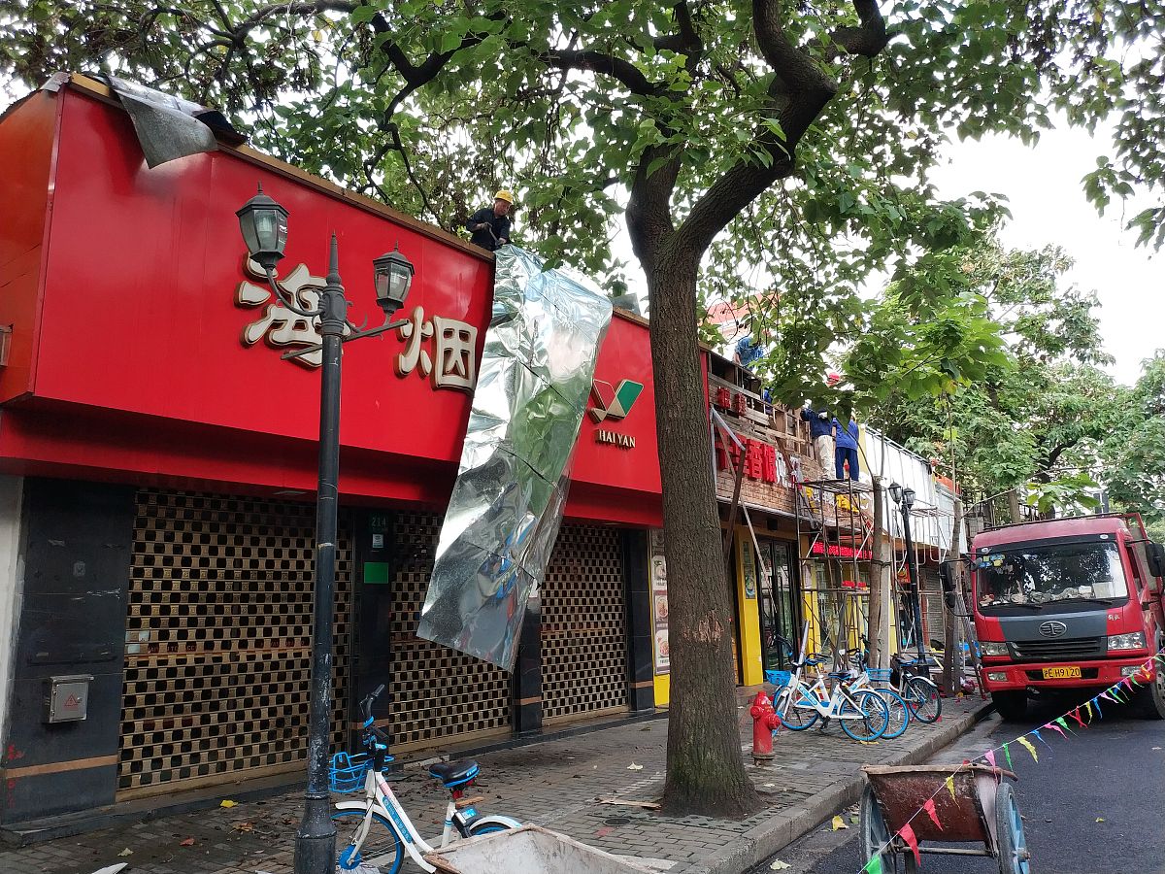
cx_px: 582
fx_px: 1077
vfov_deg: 44.2
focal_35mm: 32
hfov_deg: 56.8
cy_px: 437
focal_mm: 4.5
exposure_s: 1/100
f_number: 2
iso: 246
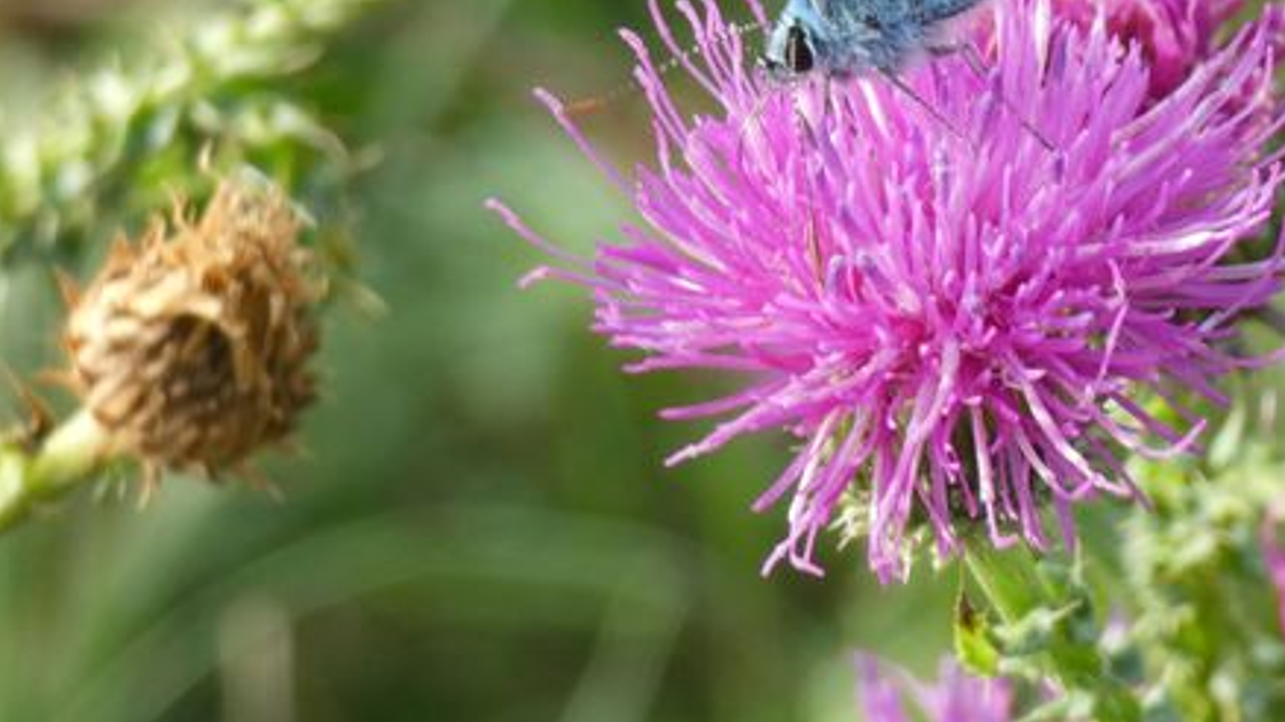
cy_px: 161
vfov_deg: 3.9
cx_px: 1190
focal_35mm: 312
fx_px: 10627
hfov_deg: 6.9
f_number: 5.4
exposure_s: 1/80
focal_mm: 26.3
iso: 160
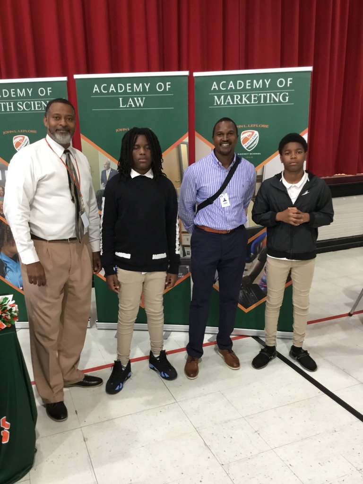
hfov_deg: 45.4
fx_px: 433
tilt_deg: -11.6
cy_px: 242
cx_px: 182
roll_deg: +1.3
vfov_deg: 58.4
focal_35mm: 31
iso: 100
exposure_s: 1/30
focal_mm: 3.3
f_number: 2.4
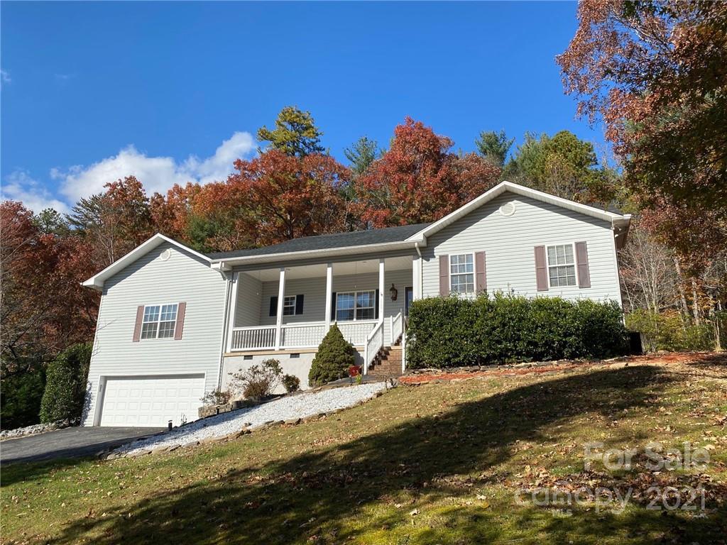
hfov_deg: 67.3
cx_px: 364
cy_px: 272
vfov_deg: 53.1
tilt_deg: +16.2
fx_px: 546
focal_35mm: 26
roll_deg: -1.6
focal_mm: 4.25
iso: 32
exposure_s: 1/3125
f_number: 1.8
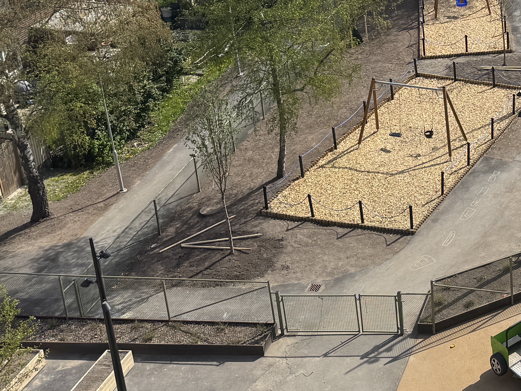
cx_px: 673
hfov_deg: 25.1
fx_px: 1009
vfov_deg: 21.1
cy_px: -12
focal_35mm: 67
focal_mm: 6.76
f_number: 1.78
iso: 80
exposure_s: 1/2506
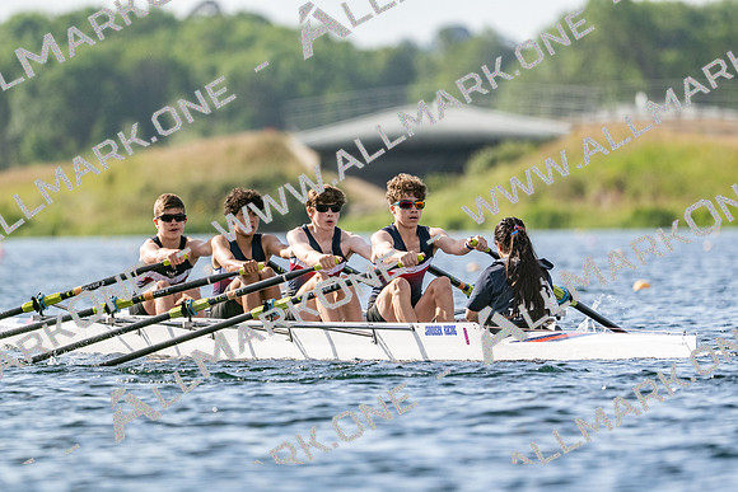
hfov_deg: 3.4
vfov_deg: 2.3
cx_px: 369
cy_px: 246
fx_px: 12309
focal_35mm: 600
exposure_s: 1/2500
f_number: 4.5
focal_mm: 400
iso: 400
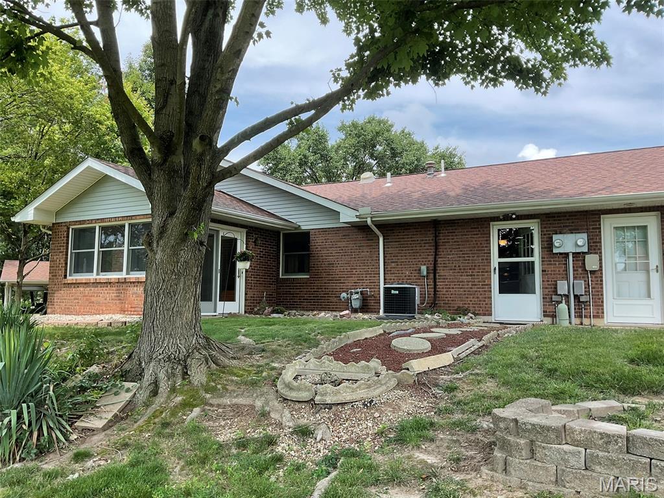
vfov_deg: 48.2
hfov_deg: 61.7
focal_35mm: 29
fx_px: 556
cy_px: 249
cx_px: 332
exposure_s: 1/482
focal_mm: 3
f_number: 1.8
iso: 16
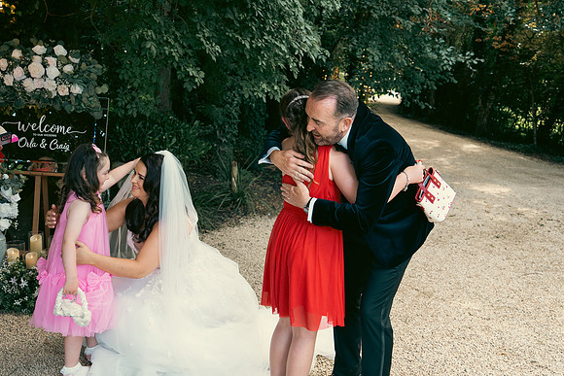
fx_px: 564
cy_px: 188
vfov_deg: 36.9
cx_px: 282
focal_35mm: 36
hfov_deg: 53.1
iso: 500
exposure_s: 1/200
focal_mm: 24
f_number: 3.5
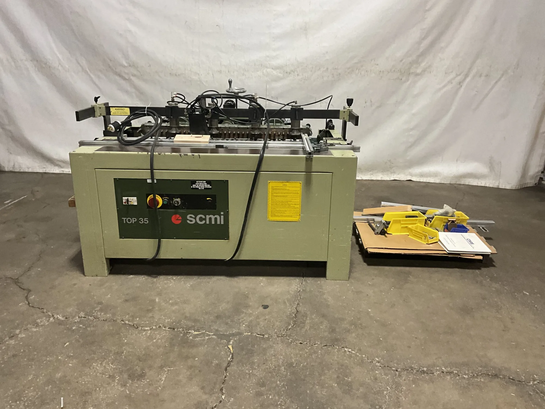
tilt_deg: -19.7
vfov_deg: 48.2
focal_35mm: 29
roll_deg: -1.1
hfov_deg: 61.7
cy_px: 204
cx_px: 272
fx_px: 457
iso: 250
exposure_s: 1/60
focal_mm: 3
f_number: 1.8
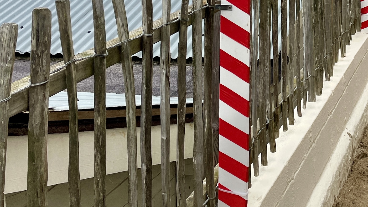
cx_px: 315
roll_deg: +0.1
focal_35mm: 74
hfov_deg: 27.8
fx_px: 722
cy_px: -88
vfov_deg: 15.3
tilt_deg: -2.9
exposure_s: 1/384
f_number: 1.6
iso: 32
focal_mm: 4.2
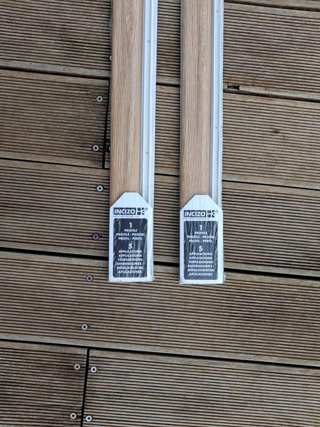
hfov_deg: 51.4
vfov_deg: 65.3
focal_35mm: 27
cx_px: 160
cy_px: 214
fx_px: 333
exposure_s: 1/254
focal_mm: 4
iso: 25
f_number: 1.8
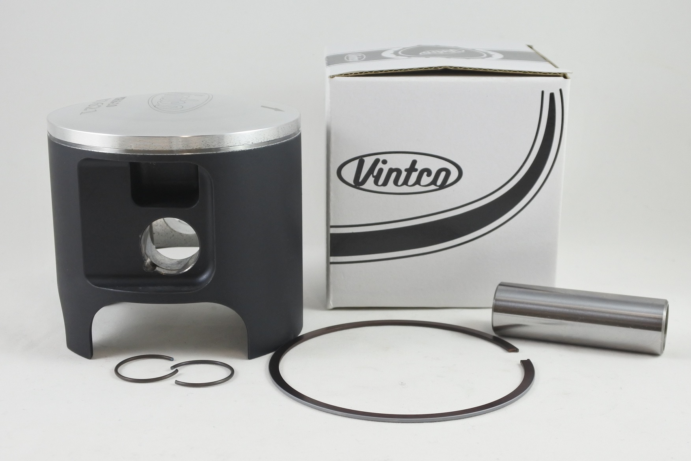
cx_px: 346
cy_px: 230
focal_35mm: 42
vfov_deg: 31.9
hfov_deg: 46.4
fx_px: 806
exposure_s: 1/125
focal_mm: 15.7
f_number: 4.2
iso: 450
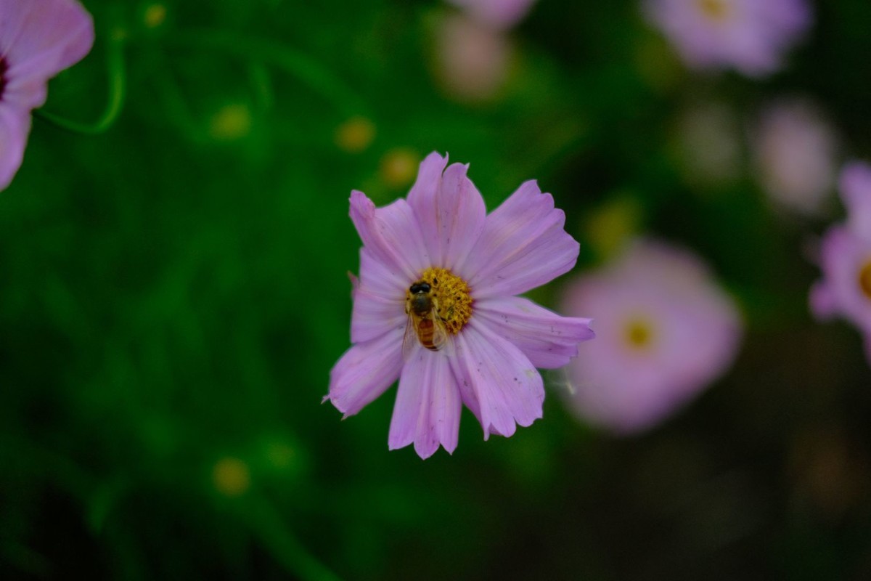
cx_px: 436
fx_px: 1282
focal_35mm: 53
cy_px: 290
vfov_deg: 25.5
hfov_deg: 37.5
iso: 640
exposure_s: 1/12000
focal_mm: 35
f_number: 2
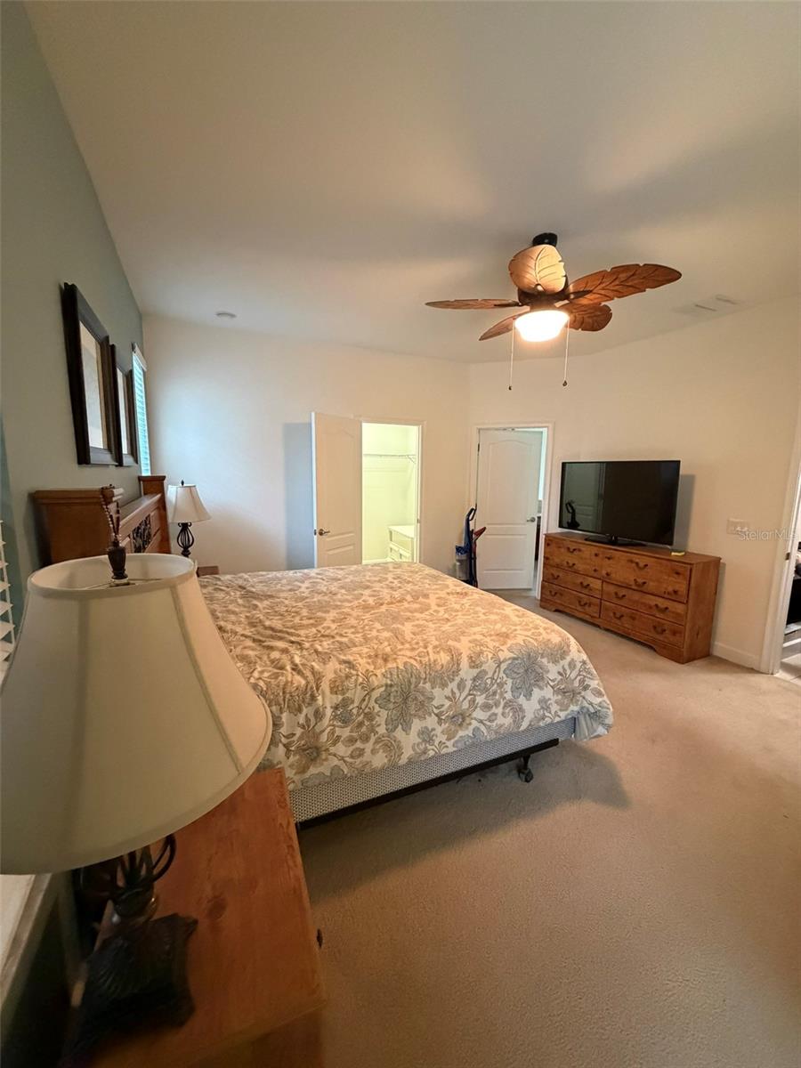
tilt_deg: -7.6
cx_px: 400
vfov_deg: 102.1
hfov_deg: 85.7
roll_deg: -1.1
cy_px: 534
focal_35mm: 14
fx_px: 432
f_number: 2.2
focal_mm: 2.22
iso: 1000
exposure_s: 1/60
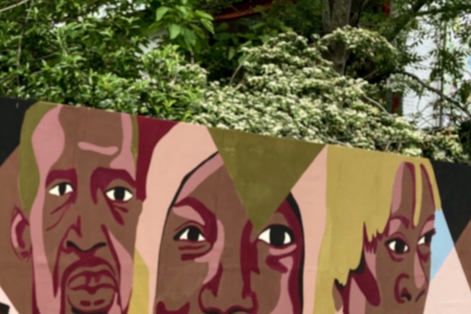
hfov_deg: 23.3
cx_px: -111
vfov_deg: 16.6
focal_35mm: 79
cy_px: 372
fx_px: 1033
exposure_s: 1/284
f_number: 1.8
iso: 20
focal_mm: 3.99
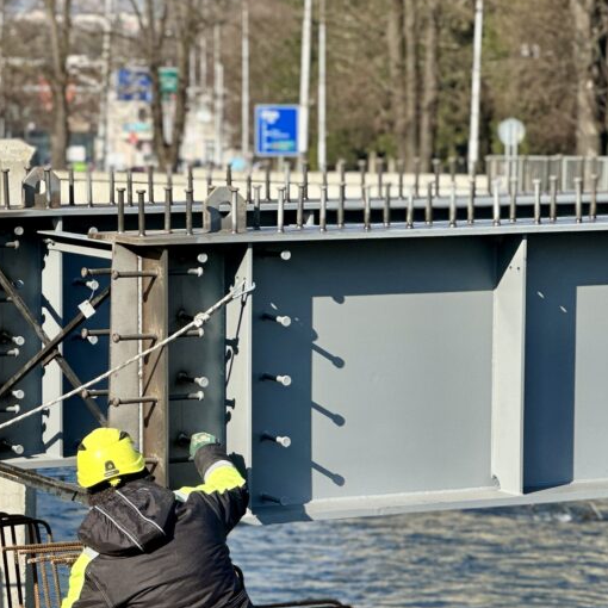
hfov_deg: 10.9
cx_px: 129
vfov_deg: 10.9
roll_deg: -1.2
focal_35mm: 160
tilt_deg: -5.9
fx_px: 3179
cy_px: 517
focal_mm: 9
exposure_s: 1/365
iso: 32
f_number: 2.8
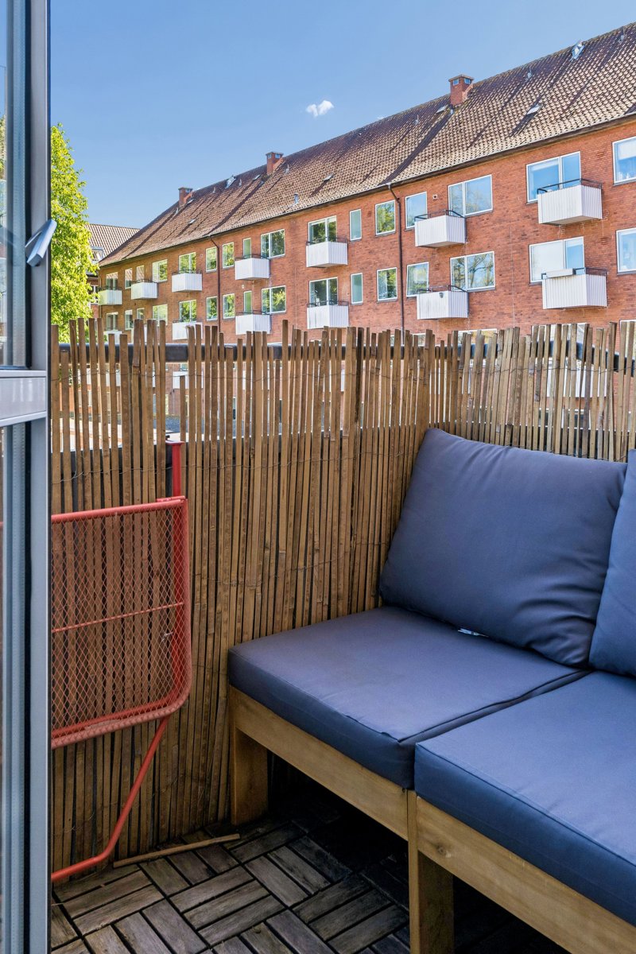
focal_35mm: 28
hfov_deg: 45.7
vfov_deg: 64.6
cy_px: 477
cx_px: 318
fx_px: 755
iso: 250
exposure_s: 1/125
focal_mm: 19
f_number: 8
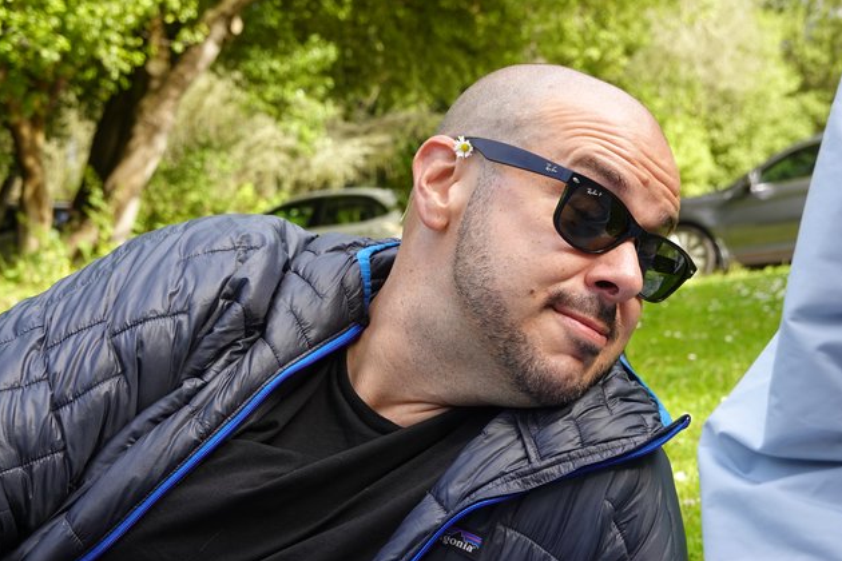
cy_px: 282
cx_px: 424
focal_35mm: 63
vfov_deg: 21.6
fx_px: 1473
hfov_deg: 31.9
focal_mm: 22.92
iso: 100
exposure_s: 1/125
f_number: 4
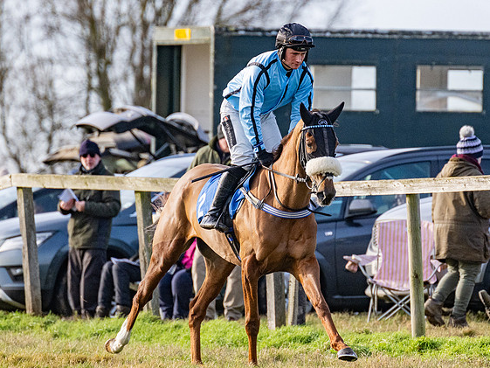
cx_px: 278
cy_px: 155
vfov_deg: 2.6
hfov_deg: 3.5
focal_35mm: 574
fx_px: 8127
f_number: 4
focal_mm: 280
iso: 800
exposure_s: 1/4000
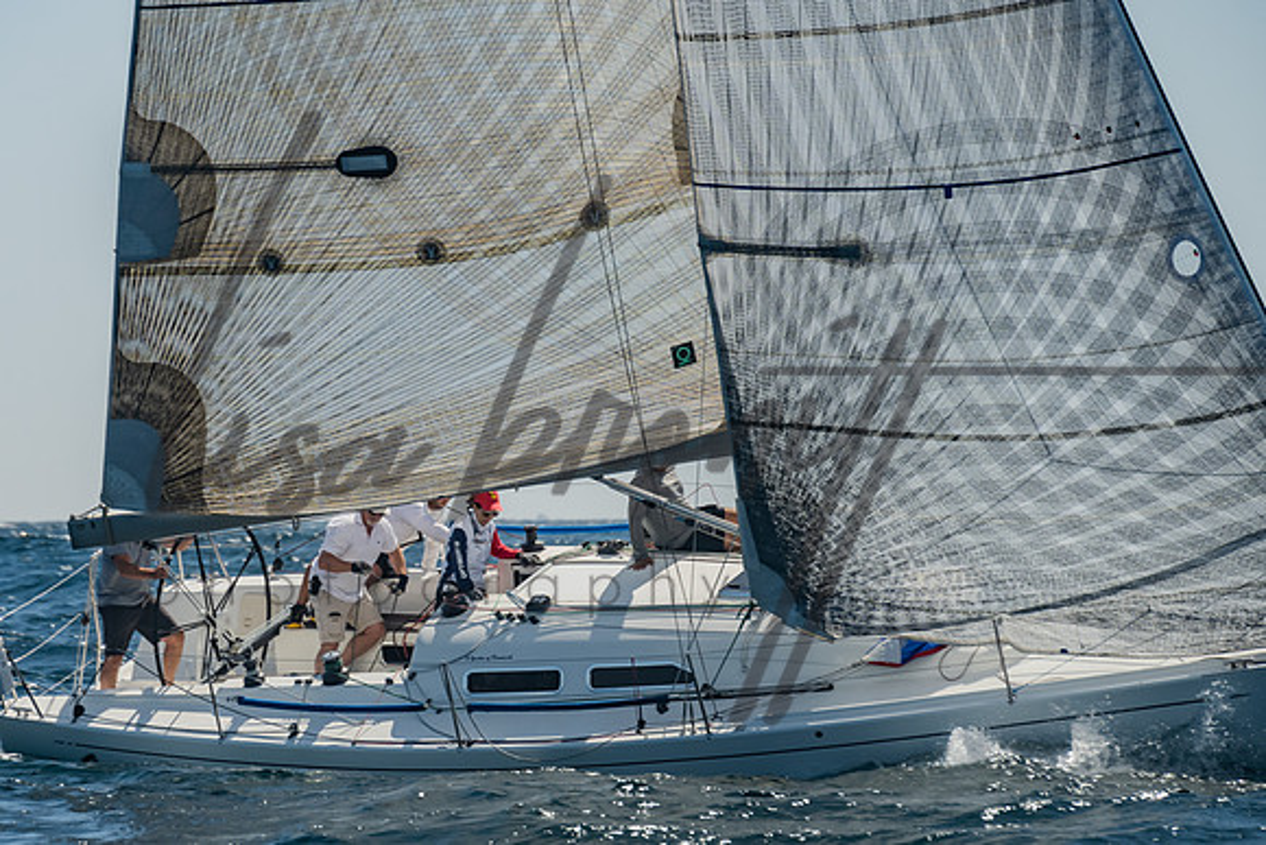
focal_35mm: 331
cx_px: 395
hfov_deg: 6.2
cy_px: 494
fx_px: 11653
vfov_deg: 4.2
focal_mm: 200
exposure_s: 1/640
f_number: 6.3
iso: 160
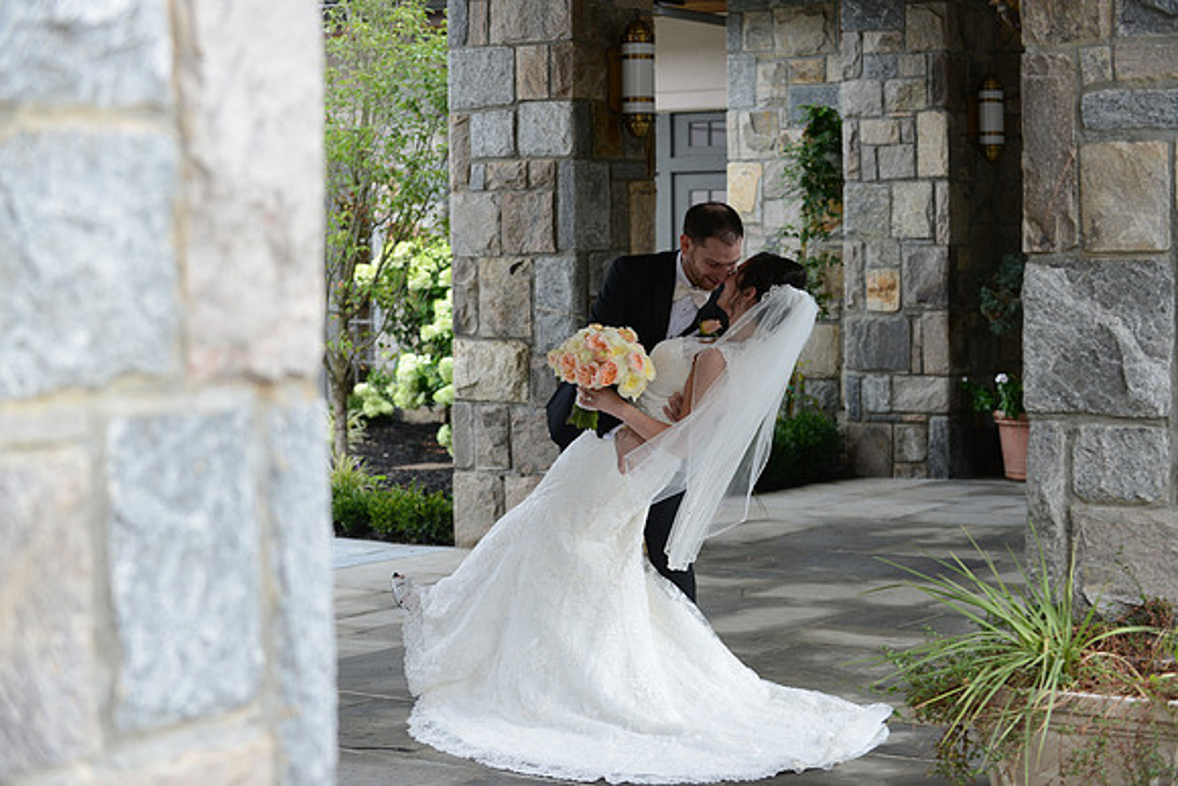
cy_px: 393
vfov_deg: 19.5
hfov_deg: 28.8
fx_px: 2291
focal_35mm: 70
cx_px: 589
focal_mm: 70
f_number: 5
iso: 500
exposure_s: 1/400
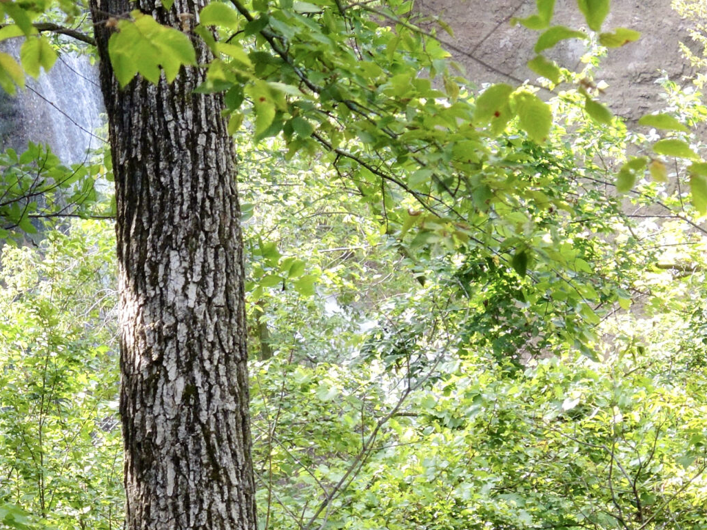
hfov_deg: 6.8
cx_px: 14
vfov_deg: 5.1
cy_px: 513
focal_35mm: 292
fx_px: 5962
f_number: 3.5
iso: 320
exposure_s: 1/250
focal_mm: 25
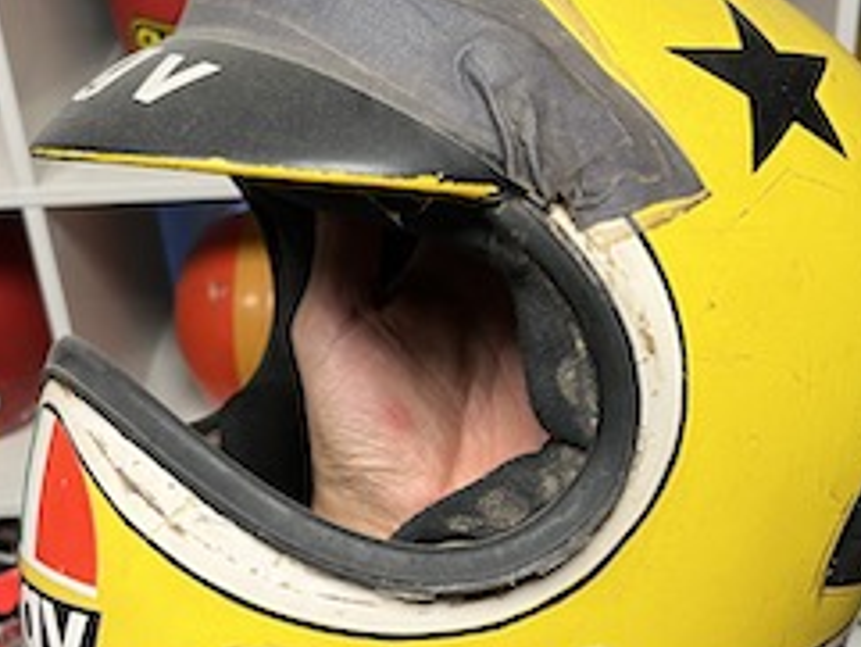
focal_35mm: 54
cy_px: 266
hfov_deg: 35.5
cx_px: 461
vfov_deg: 27.0
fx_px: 1344
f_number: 1.6
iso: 80
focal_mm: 5.1
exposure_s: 1/50
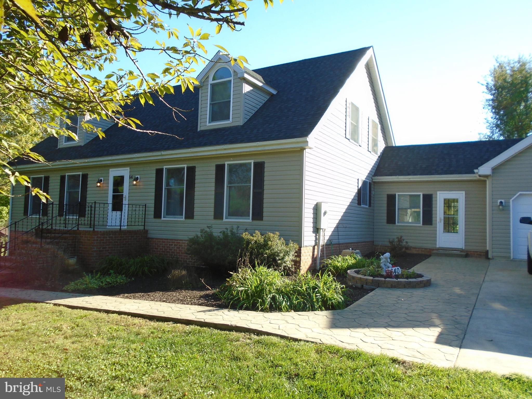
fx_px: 400
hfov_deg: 67.3
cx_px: 266
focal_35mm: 26
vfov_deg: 53.1
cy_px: 200
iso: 100
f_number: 3.2
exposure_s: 1/320
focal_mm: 4.6
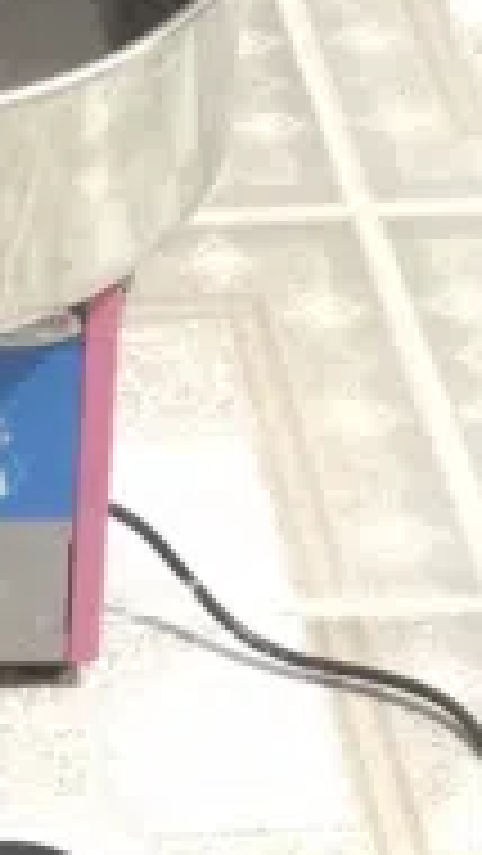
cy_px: 94
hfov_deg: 9.1
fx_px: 2974
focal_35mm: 131
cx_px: -135
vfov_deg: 16.2
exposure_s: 1/50
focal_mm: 6.6
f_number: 2.8
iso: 1250
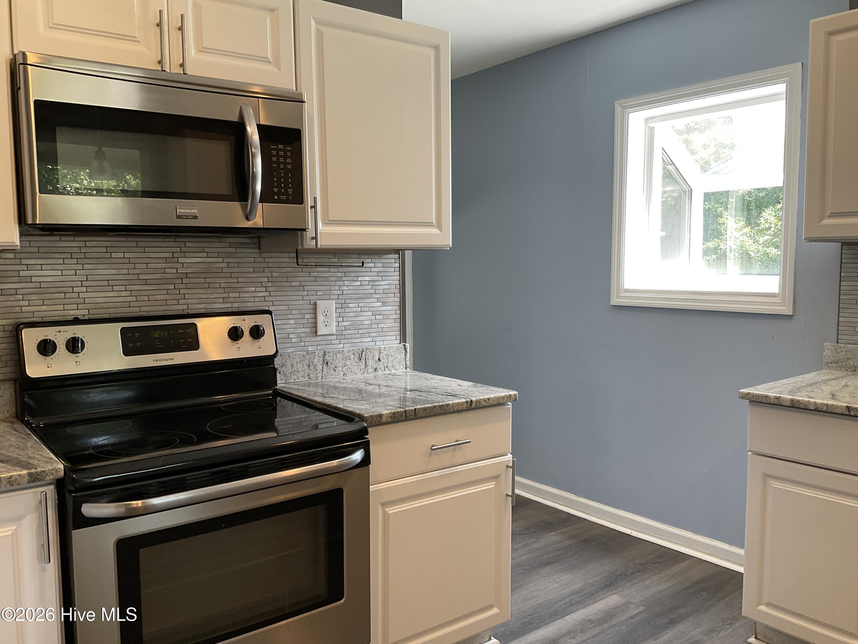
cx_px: 429
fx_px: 719
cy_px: 322
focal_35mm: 29
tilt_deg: -4.7
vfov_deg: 48.2
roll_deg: +0.4
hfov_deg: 61.7
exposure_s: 1/60
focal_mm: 3
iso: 40
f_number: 1.8
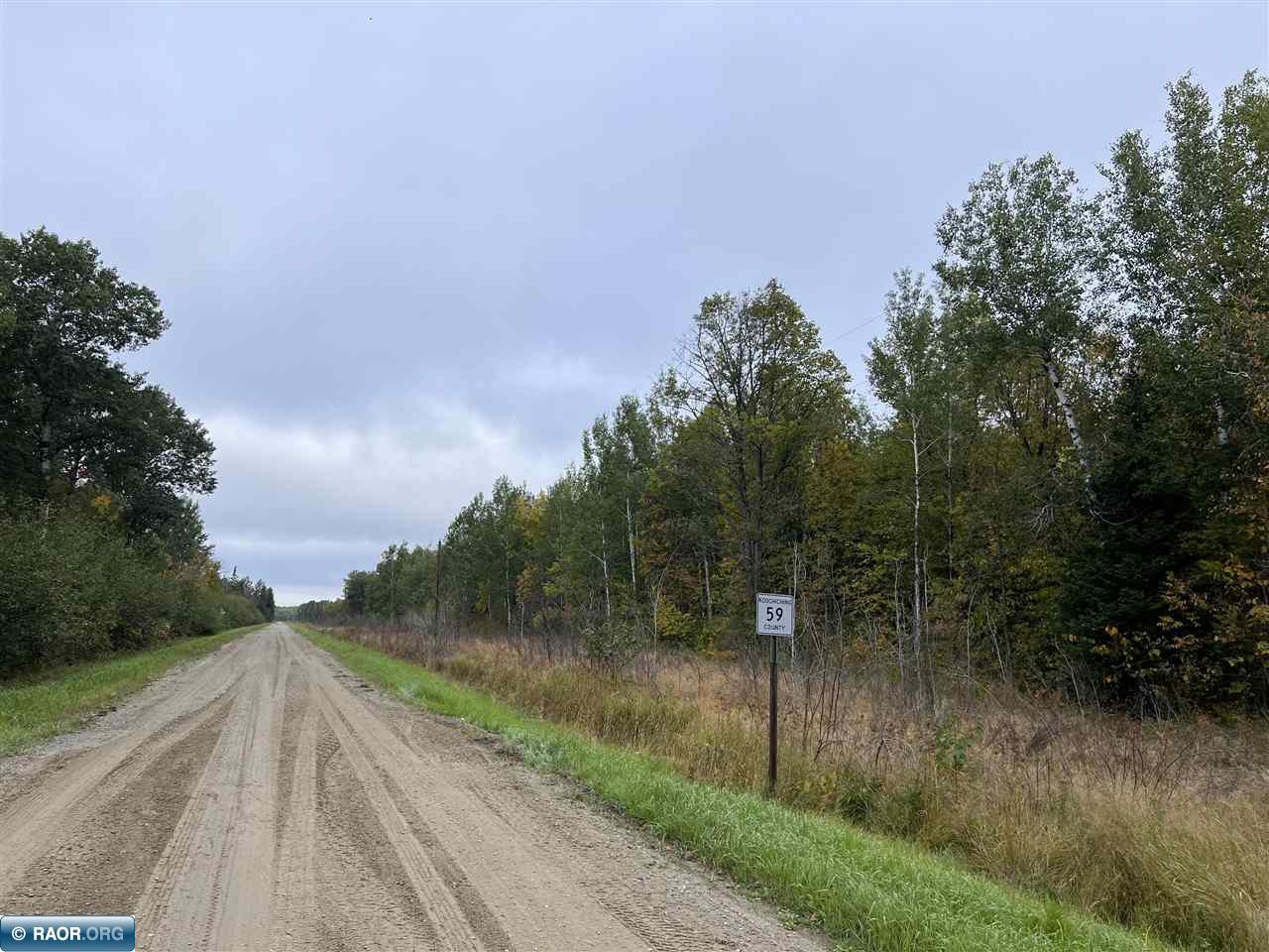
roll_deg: -1.9
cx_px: 634
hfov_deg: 67.3
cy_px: 476
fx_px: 953
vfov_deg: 53.1
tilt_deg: +7.5
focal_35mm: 26
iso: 50
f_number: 1.5
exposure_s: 1/1779
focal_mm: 5.7
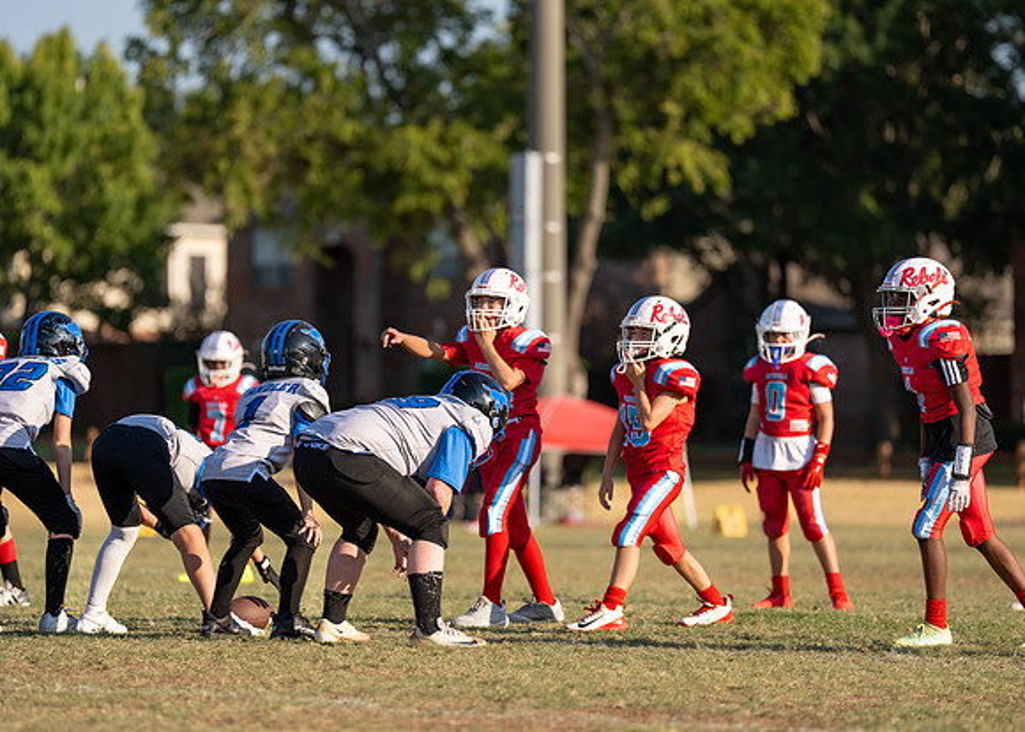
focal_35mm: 219
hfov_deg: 9.2
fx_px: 6378
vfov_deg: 6.6
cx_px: 459
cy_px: 371
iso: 125
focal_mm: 200
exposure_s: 1/1600
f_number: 3.2
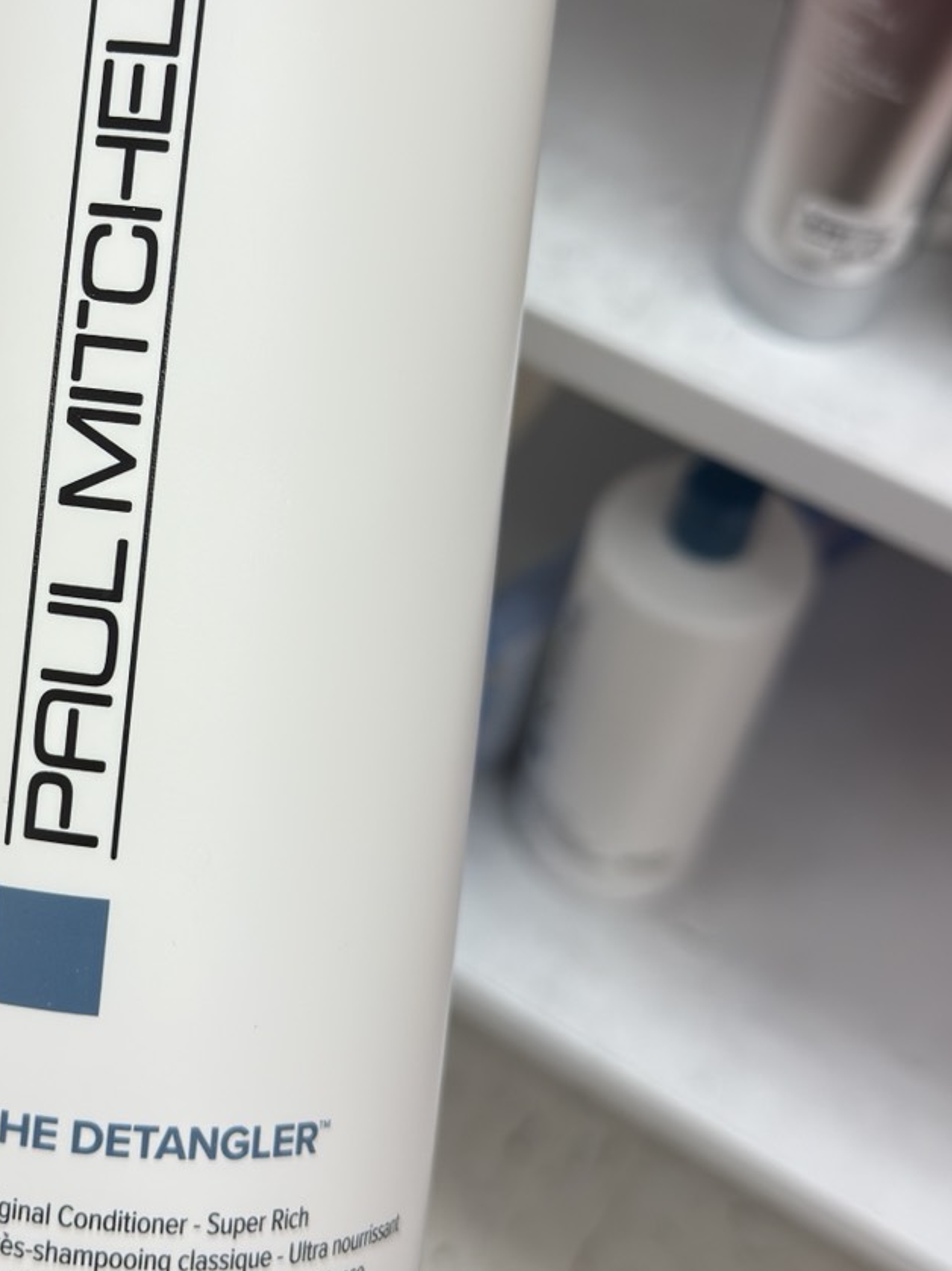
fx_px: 2018
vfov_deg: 34.8
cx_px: 129
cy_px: 479
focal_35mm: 55
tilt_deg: -52.8
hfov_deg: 25.8
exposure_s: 1/208
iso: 80
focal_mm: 6.76
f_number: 1.78
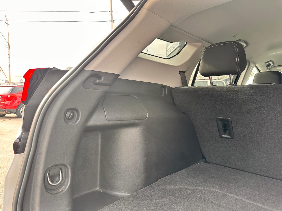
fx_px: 196
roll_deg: -1.7
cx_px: 141
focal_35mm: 24
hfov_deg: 71.6
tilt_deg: -3.0
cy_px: 106
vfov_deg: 56.8
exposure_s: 1/148
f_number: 1.78
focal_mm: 6.86
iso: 64
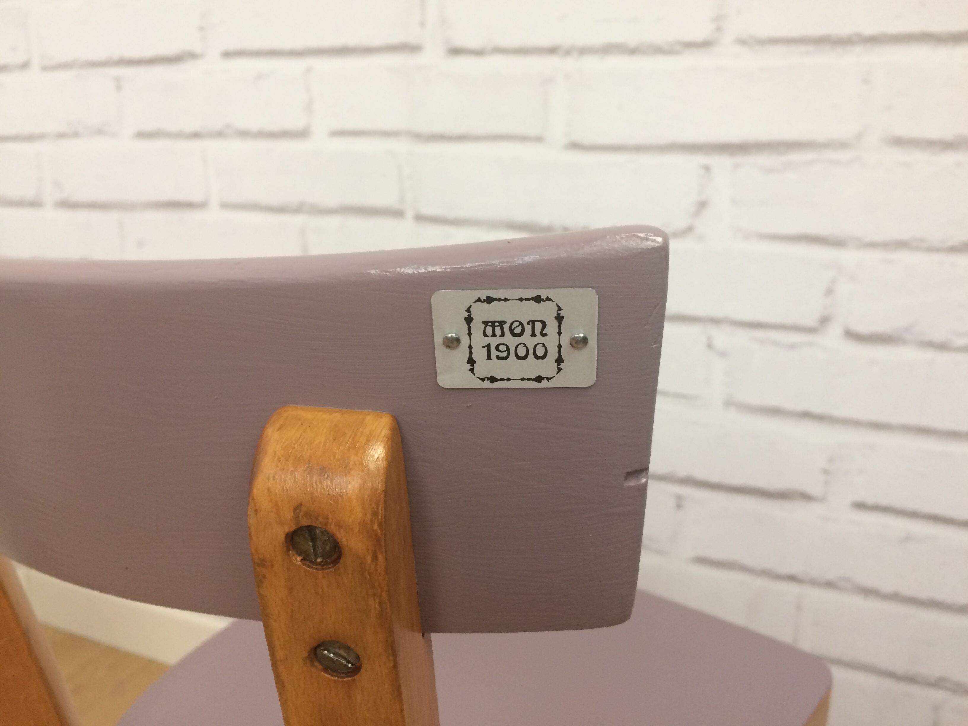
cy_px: 363
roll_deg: +0.7
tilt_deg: -17.6
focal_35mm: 29
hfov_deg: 61.7
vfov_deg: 48.2
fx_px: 811
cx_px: 484
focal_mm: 4.15
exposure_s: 1/33
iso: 64
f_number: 2.2
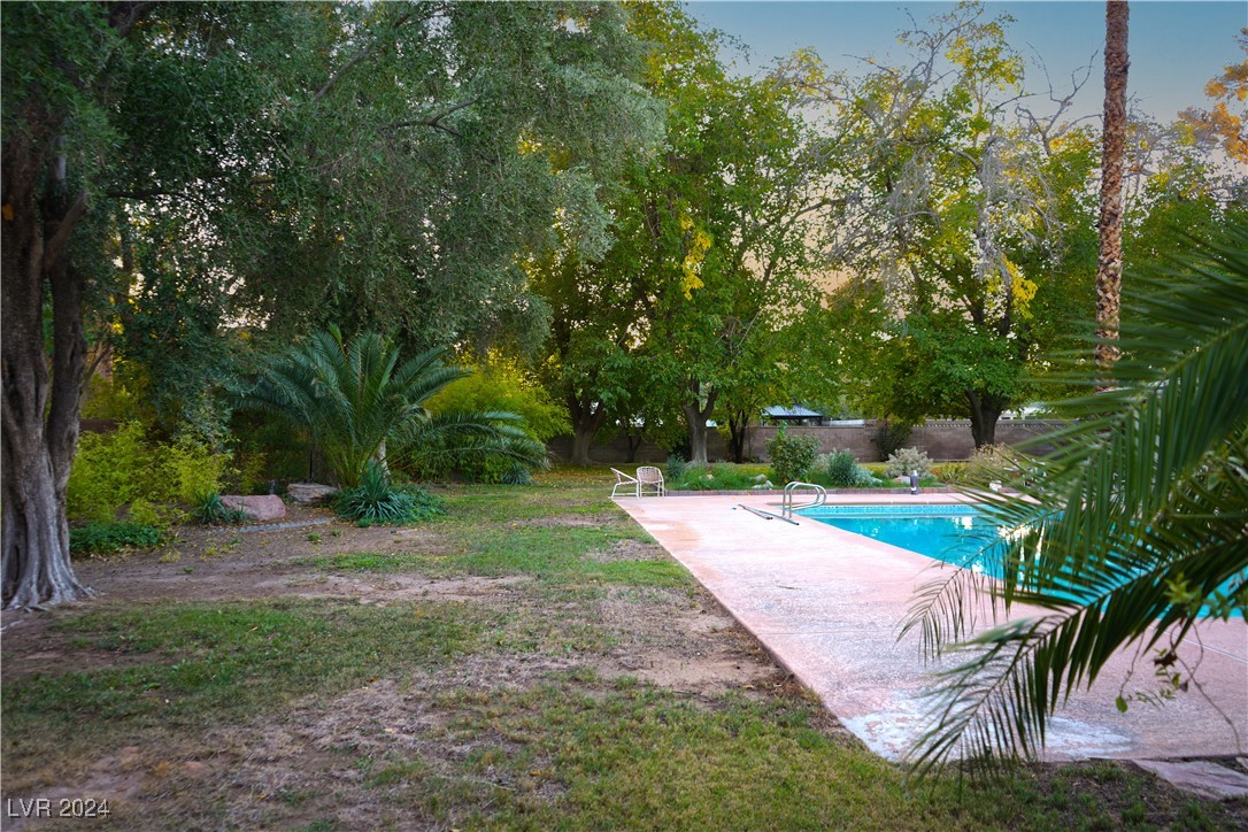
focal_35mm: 28
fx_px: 971
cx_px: 624
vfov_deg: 46.4
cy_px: 416
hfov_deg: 65.5
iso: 64
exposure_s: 1/30
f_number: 3.5
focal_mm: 28
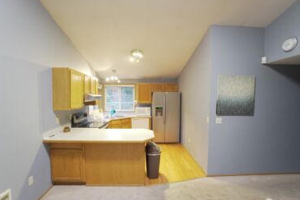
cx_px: 150
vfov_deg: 73.7
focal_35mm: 16
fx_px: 133
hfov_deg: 96.7
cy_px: 104
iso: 250
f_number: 4.5
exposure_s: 1/2.5
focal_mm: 10
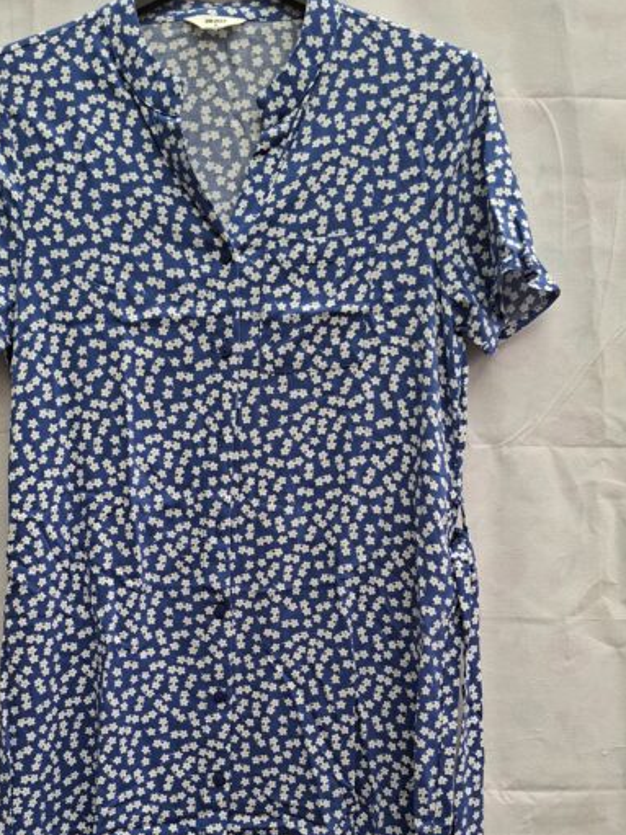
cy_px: 598
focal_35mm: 36
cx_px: 242
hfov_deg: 39.4
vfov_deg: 49.8
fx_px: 868
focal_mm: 5.54
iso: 50
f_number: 1.8
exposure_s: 1/120
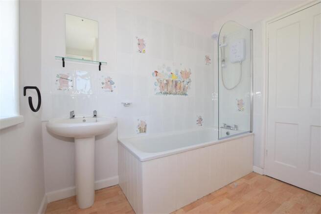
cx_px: 160
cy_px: 107
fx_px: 134
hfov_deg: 100.4
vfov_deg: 77.3
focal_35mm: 15
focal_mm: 10
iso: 640
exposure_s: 1/200
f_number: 7.1
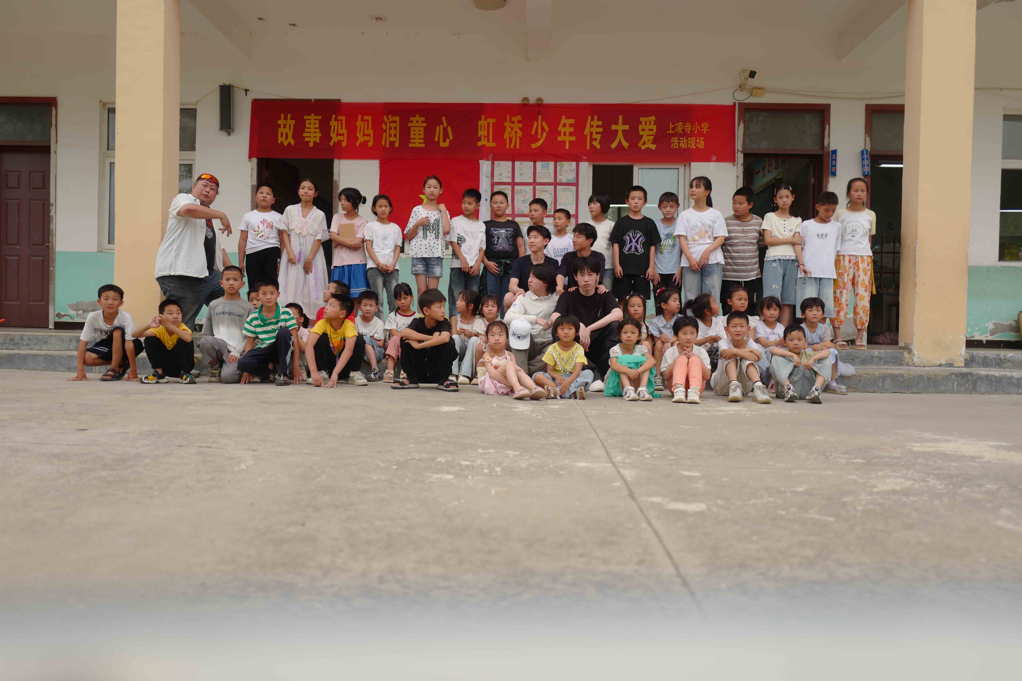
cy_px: 340
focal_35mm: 28
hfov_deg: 65.5
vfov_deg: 46.4
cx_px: 511
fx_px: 795
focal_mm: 28
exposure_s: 1/1250
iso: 100
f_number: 1.7
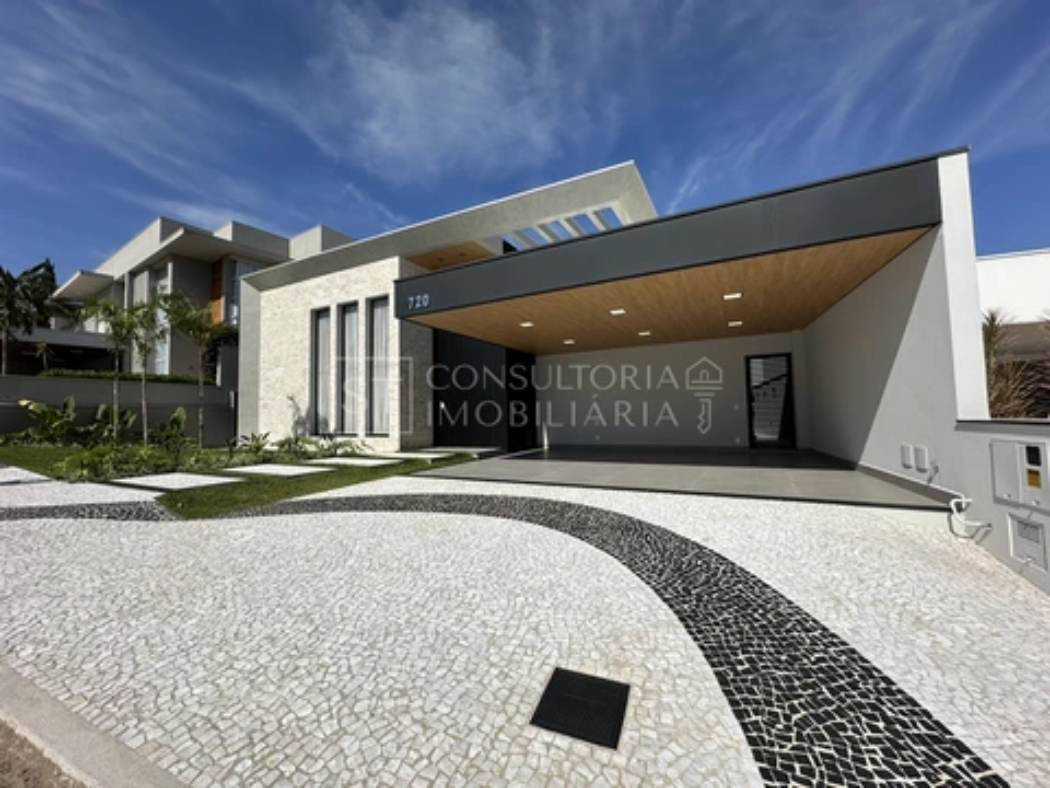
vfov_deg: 85.7
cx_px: 525
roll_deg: +1.1
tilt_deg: +4.0
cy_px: 394
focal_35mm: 14
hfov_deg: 102.1
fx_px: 425
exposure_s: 1/3125
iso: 50
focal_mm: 2.22
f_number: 2.2
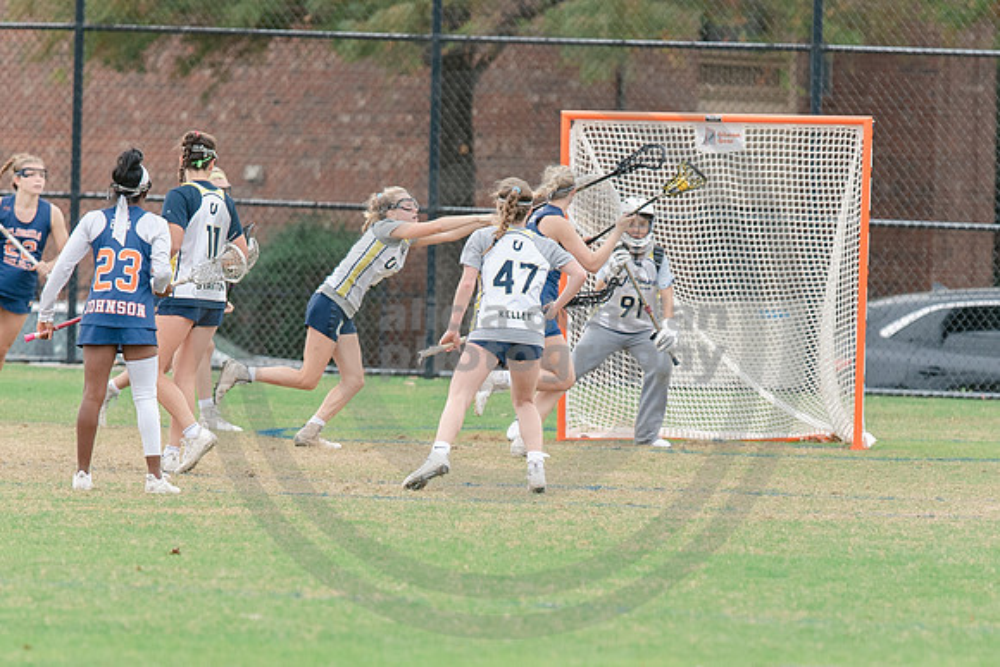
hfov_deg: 4.0
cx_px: 501
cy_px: 533
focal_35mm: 512
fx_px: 14237
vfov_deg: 2.7
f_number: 2.8
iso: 450
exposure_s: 1/1250
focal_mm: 200
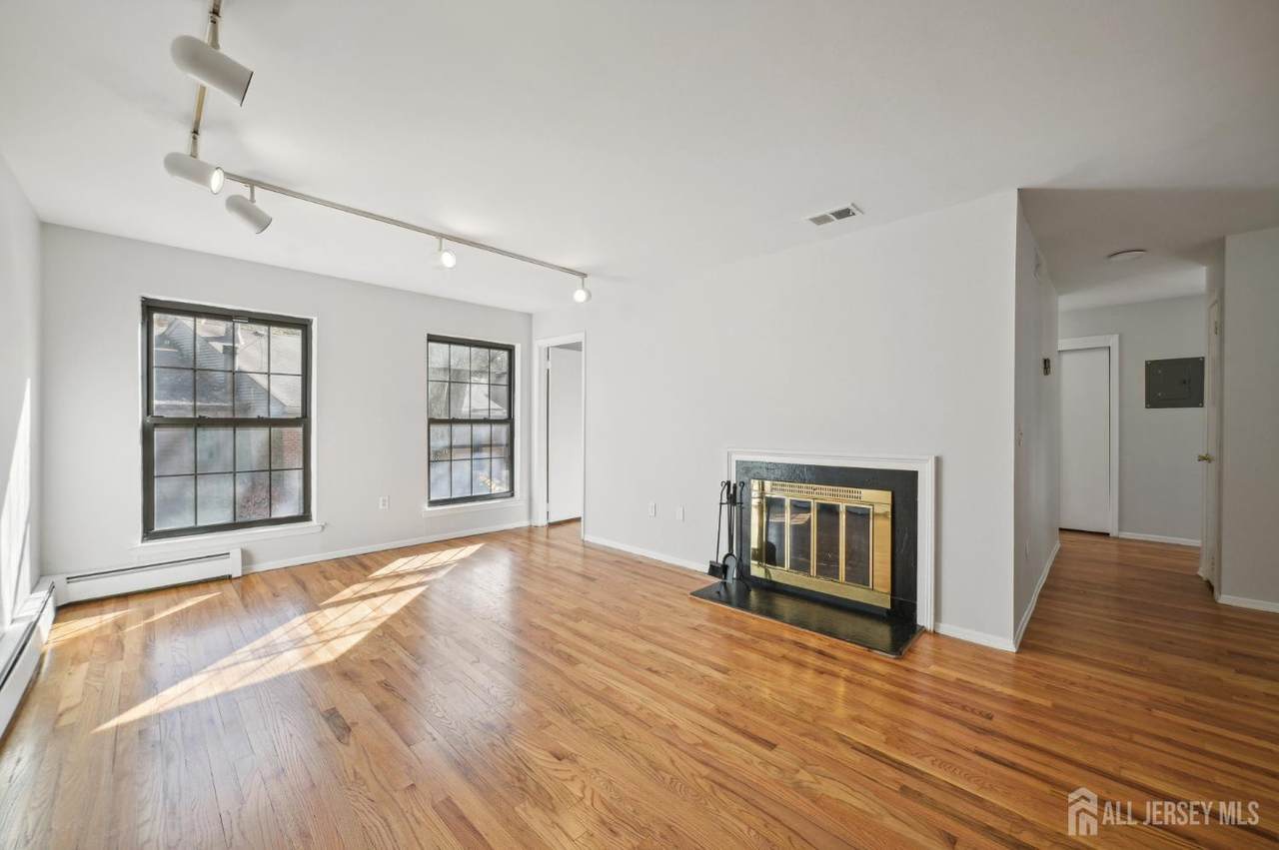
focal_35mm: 14
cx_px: 640
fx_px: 497
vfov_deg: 81.1
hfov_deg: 104.3
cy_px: 425
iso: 800
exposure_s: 1/200
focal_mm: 14
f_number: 8
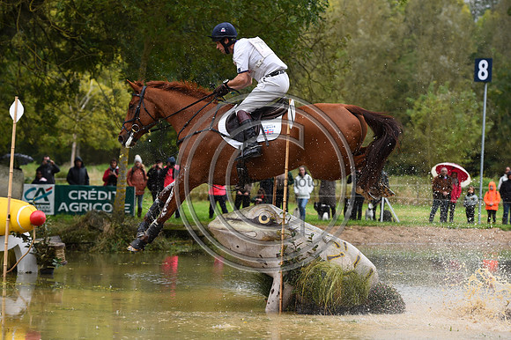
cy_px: 170
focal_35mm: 110
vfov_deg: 12.4
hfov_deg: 18.6
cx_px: 256
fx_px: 1560
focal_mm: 110
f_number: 4.5
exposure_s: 1/1250
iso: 1000
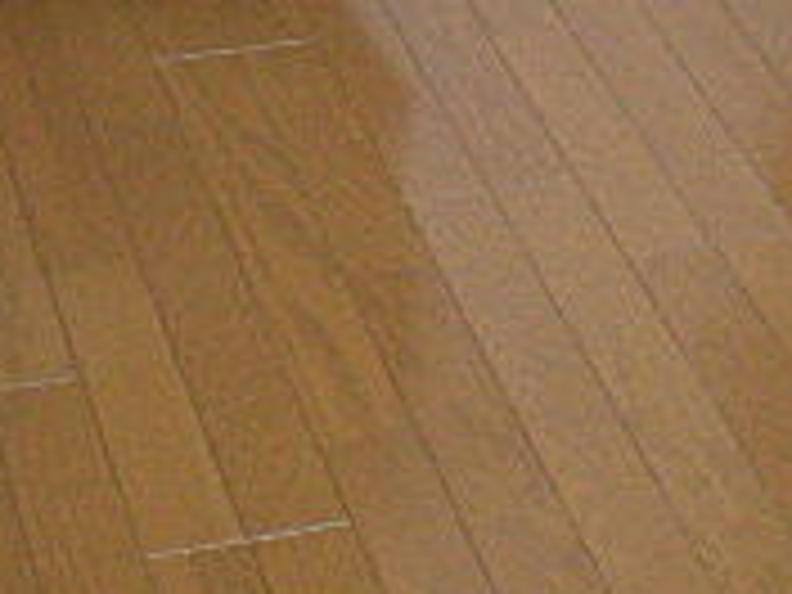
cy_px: -360
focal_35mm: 138
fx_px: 3157
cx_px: 400
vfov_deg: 10.3
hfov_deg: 14.3
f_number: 3.1
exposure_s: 1/24.3
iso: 200
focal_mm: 6.3
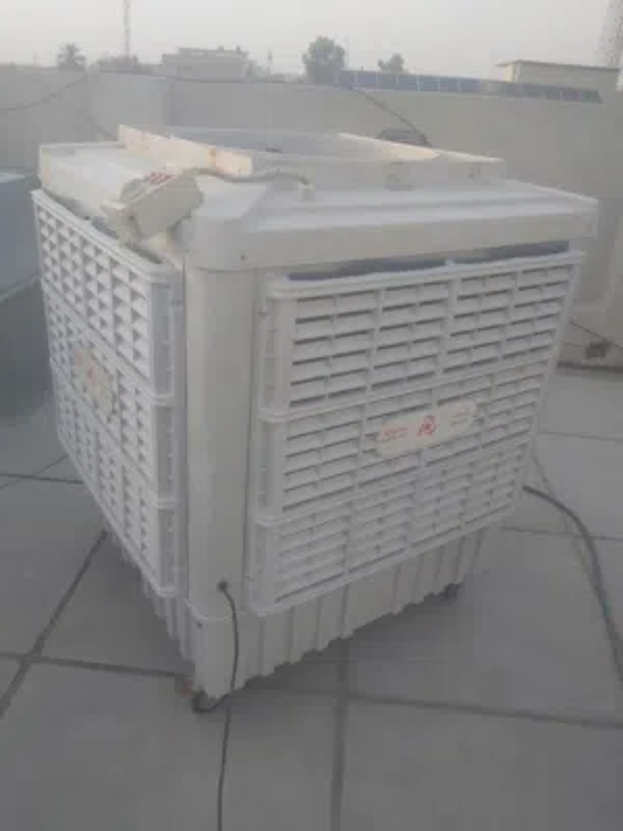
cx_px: 312
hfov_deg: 53.1
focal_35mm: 26
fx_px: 624
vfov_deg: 67.3
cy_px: 416
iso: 64
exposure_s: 1/270
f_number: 1.7
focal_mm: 3.92
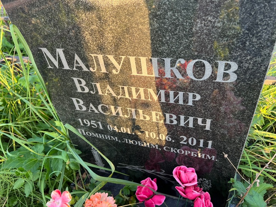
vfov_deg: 53.1
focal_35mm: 26
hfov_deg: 67.3
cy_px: 104
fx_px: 207
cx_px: 138
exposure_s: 1/121
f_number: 1.5
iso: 50
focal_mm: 5.7
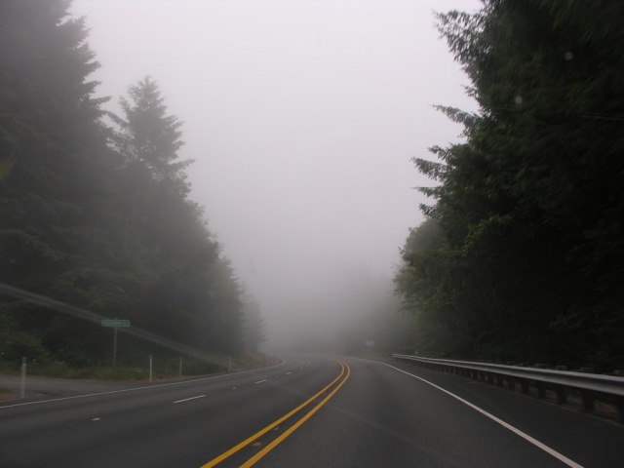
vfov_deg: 40.7
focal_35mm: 35
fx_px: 631
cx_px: 312
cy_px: 234
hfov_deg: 52.6
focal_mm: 8.9
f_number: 4.5
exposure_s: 1/123
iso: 50
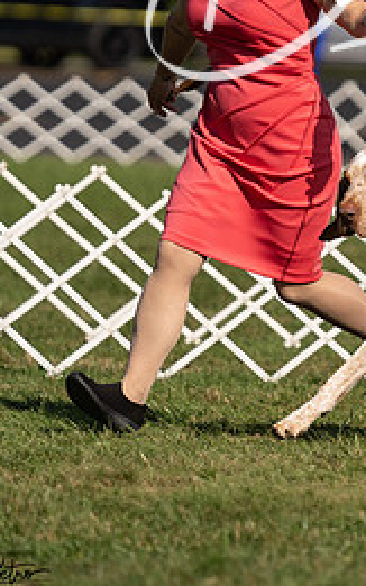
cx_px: 524
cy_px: 128
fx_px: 8415
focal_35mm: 527
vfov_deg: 4.0
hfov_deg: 2.5
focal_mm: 200
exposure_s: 1/2500
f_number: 3.2
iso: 100
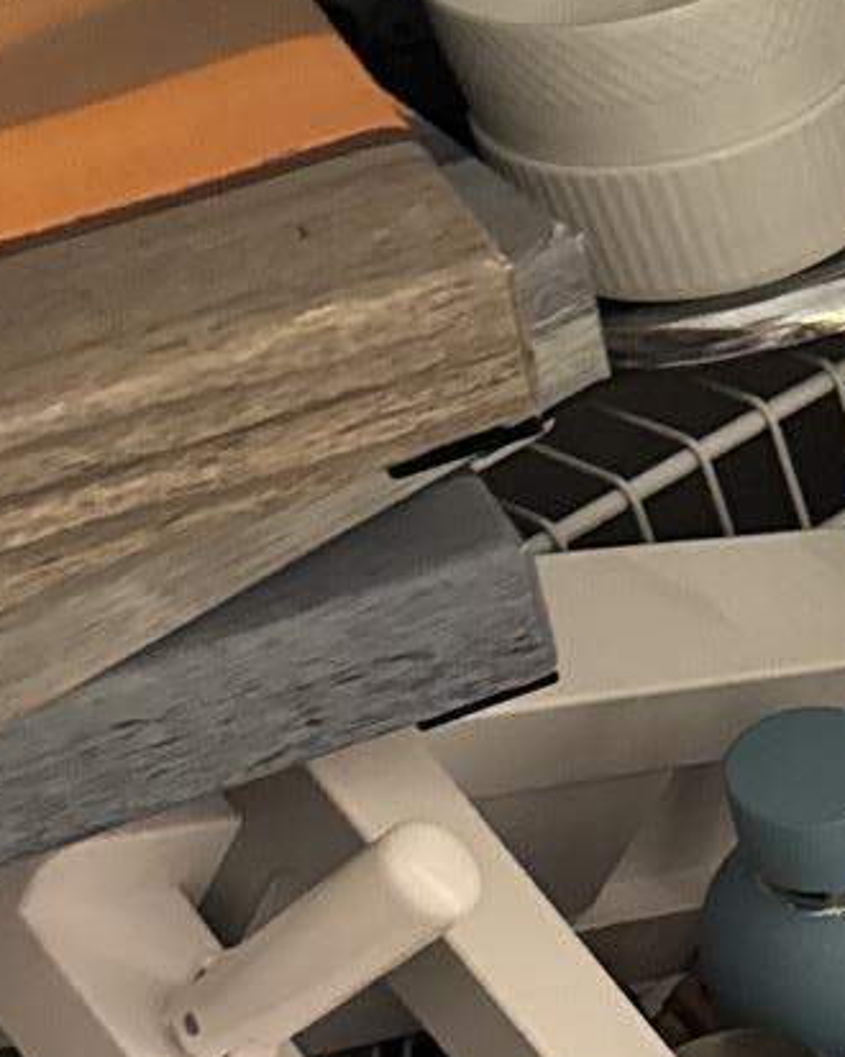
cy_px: 1579
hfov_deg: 12.3
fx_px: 3410
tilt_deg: -47.4
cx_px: 1744
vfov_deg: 16.1
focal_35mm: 109
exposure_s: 1/30
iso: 1000
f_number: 1.78
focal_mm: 6.76
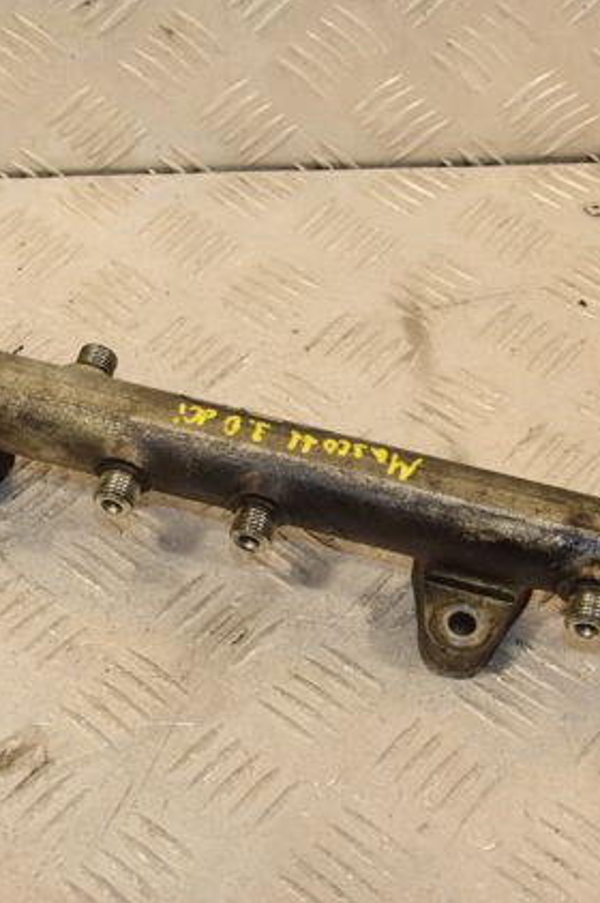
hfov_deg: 18.5
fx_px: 1828
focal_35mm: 73
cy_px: 450
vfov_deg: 27.7
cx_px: 135
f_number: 8
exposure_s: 1/200
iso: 800
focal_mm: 32
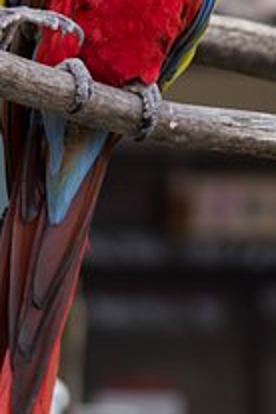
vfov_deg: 4.6
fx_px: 5117
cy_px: 102
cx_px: 52
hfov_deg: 3.1
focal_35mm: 445
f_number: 4
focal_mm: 120
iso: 200
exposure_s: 1/125
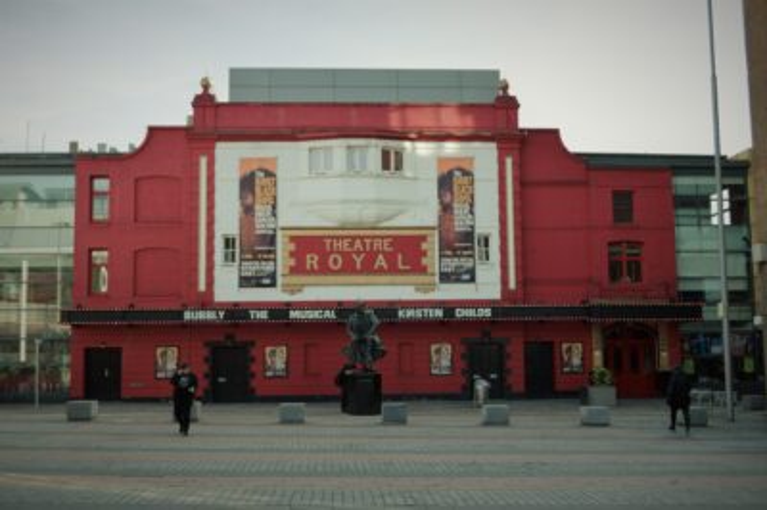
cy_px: 255
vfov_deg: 34.2
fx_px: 830
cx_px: 384
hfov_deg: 49.6
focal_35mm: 39
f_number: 6.3
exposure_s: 1/160
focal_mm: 26
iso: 100
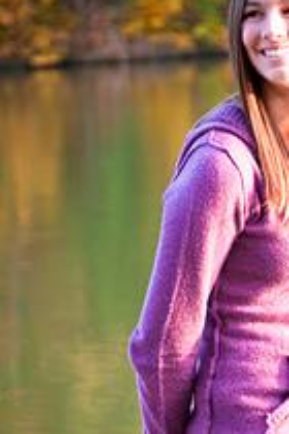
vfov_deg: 9.1
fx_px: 2709
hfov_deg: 6.1
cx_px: 276
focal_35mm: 225
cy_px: 291
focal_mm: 70
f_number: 2.8
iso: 100
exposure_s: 1/100
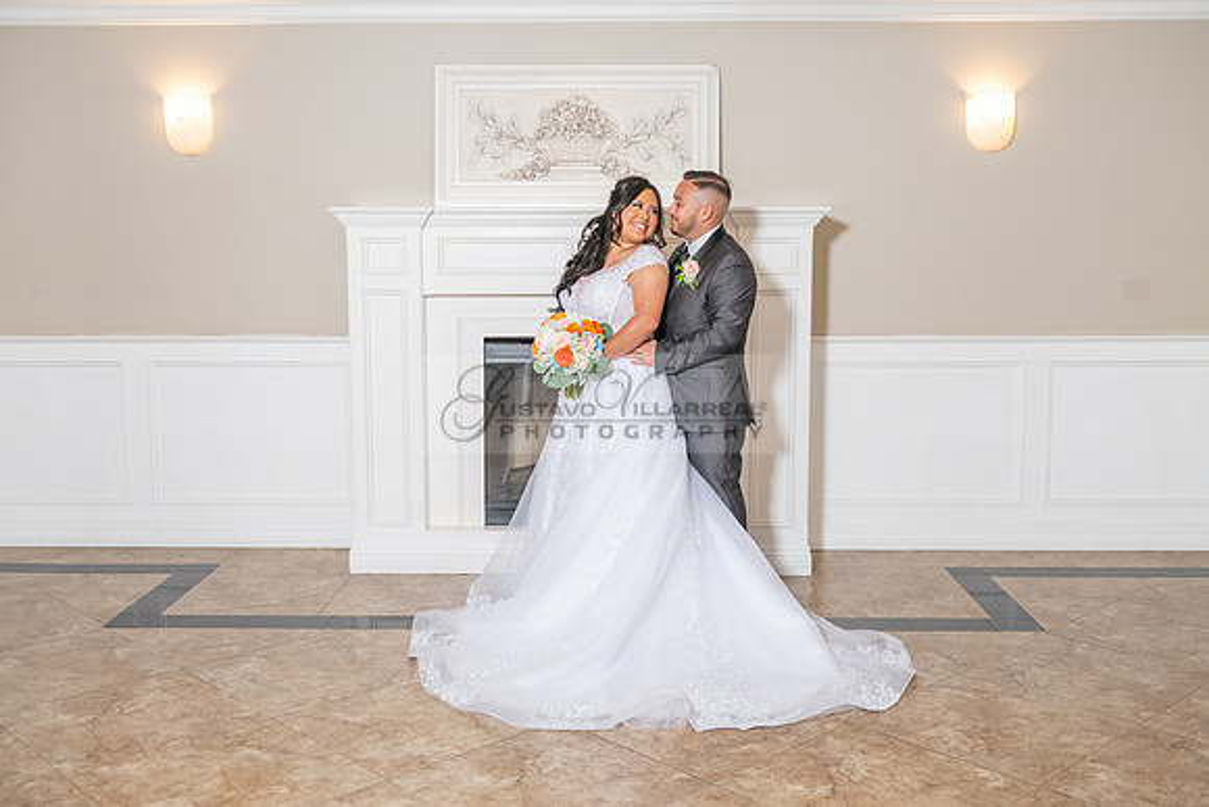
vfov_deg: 36.0
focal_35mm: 37
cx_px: 604
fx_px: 1242
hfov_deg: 51.9
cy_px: 381
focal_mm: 35
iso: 640
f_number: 4.5
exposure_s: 1/160
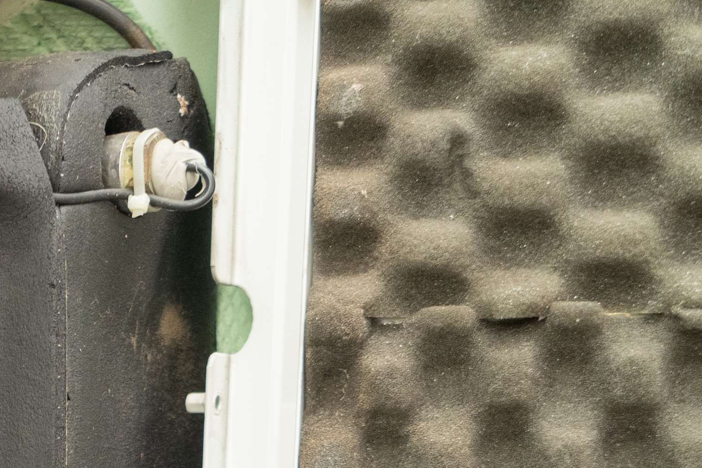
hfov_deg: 26.2
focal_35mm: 67
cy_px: 643
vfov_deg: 18.6
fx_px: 1307
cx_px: -180
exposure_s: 1/50
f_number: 4
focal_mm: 24
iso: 2000
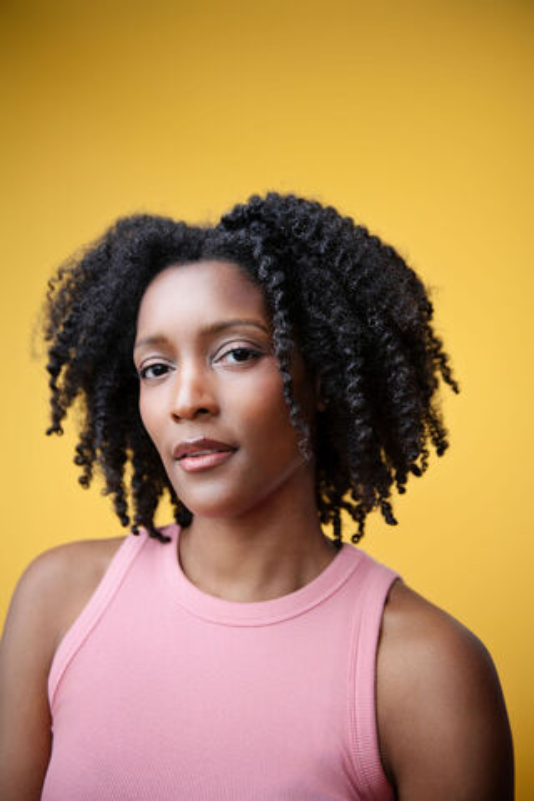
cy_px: 400
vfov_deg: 41.1
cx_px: 267
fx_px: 1068
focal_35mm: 48
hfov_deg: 28.1
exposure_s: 1/80
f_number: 2.8
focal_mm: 48
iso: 320
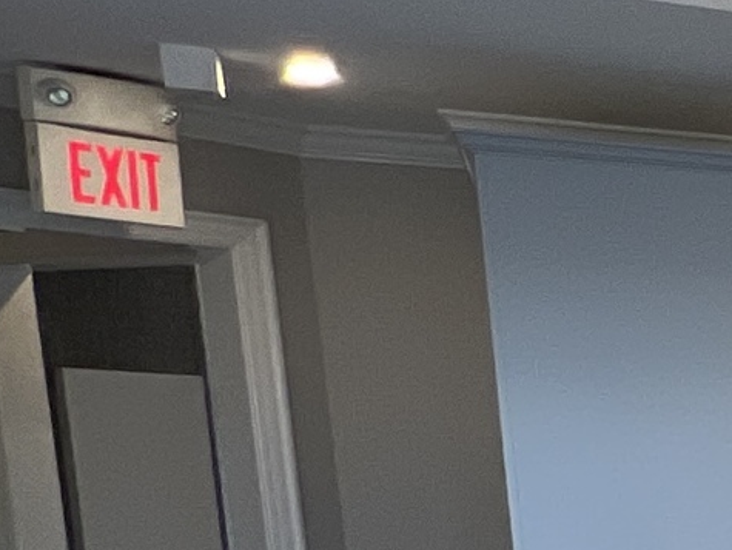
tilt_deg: -7.7
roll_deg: +0.2
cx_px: 1929
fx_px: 1778
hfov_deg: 13.4
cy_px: 733
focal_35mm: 84
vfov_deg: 16.5
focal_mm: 1.57
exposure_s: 1/120
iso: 125
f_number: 1.8
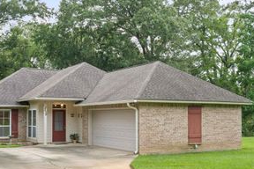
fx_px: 367
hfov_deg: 38.2
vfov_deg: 25.9
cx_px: 133
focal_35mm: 52
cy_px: 101
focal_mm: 30
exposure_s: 1/13
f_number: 10
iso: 200
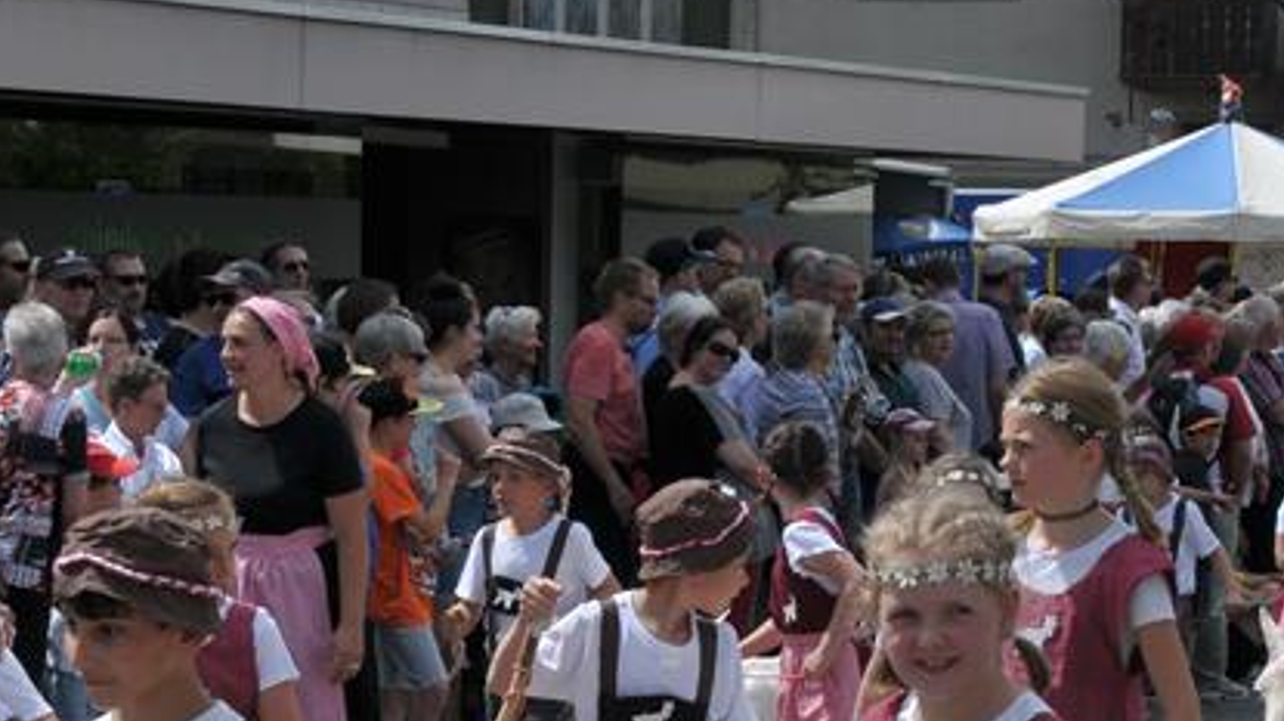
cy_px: 709
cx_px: 557
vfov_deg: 7.8
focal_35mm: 155
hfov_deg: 13.9
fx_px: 5275
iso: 200
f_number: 10
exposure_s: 1/400
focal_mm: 40
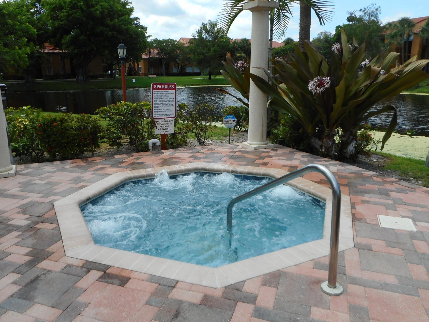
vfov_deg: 49.7
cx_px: 195
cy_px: 151
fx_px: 347
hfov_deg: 63.3
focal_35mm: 28
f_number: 3.7
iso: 80
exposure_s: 1/500
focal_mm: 4.5
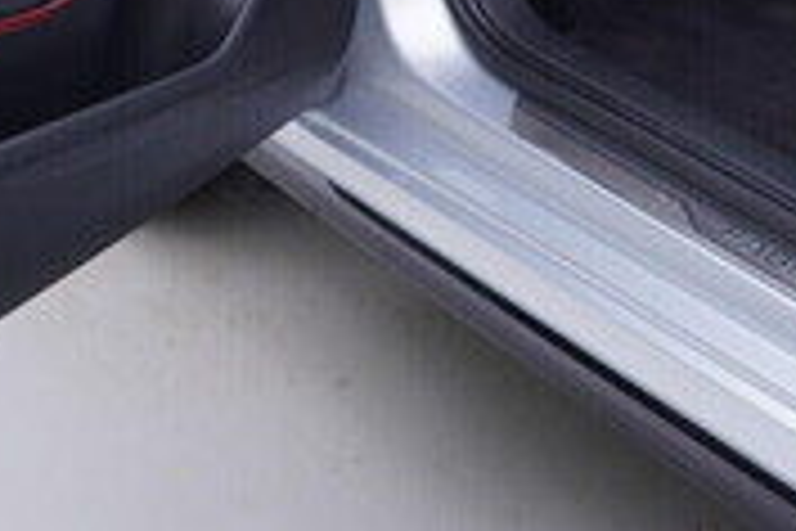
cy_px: -290
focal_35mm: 112
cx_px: 517
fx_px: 2476
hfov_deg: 18.2
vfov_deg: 11.7
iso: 125
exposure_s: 1/50
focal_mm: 24
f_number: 3.2
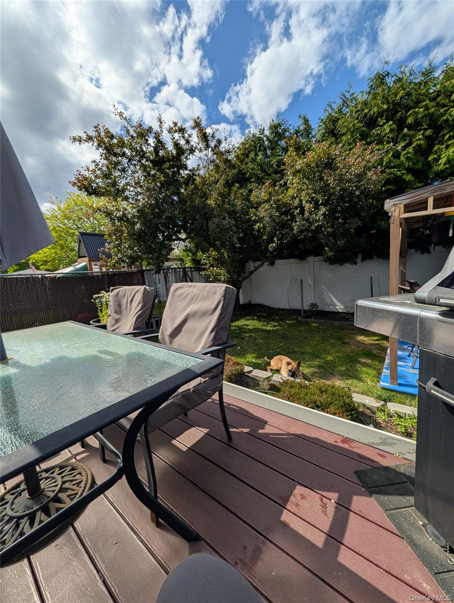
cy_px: 302
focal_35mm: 12
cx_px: 227
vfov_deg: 110.4
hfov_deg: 94.7
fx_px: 209
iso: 55
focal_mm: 2.02
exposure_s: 1/4878
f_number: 1.7
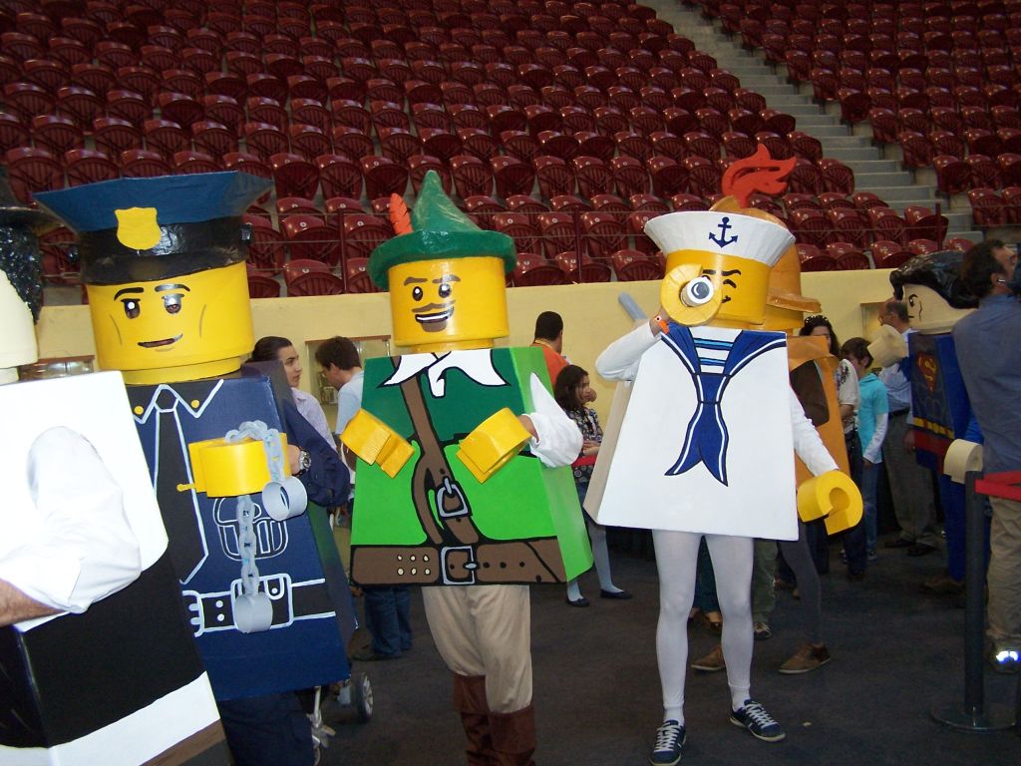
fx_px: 1121
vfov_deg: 37.7
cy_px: 383
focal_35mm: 38
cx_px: 510
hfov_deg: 49.0
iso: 140
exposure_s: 1/60
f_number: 2.8
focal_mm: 6.3
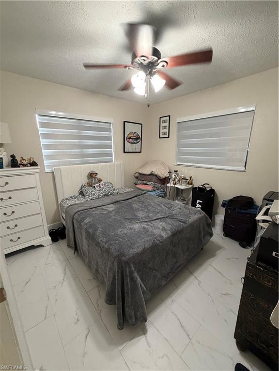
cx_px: 140
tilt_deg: -13.4
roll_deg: +0.2
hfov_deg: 85.7
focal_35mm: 14
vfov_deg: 102.1
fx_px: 150
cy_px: 186
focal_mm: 2.22
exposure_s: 1/60
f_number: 2.2
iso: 400
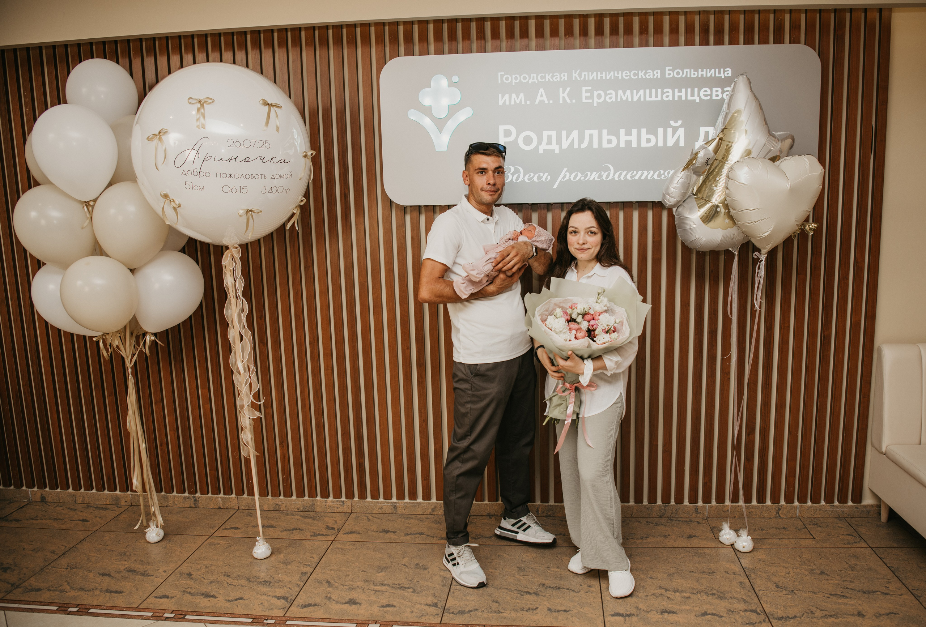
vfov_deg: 50.9
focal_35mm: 25
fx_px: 658
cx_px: 491
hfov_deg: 70.2
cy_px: 327
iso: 125
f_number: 4
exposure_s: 1/160
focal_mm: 24
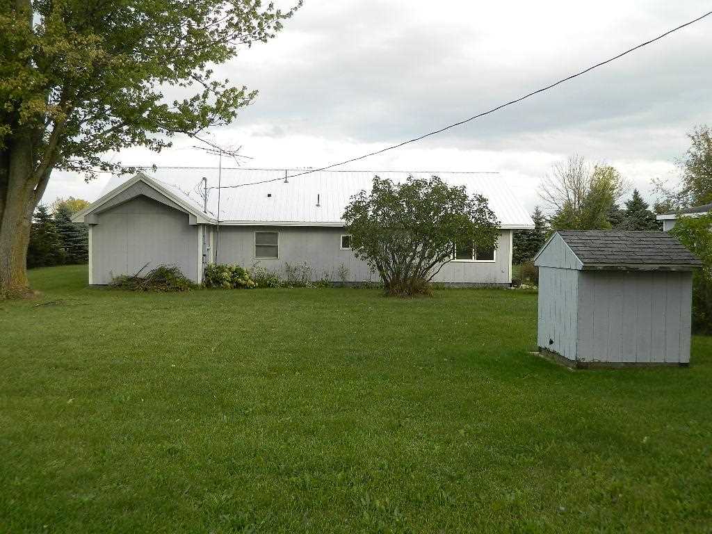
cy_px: 267
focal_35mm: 35
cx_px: 356
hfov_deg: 52.6
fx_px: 720
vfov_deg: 40.7
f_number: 3.3
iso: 80
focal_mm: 6.2
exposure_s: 1/160
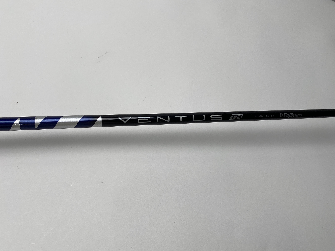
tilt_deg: -59.8
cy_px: 126
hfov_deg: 67.3
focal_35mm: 26
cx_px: 168
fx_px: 252
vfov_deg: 53.1
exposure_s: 1/322
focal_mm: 4.25
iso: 32
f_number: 1.8
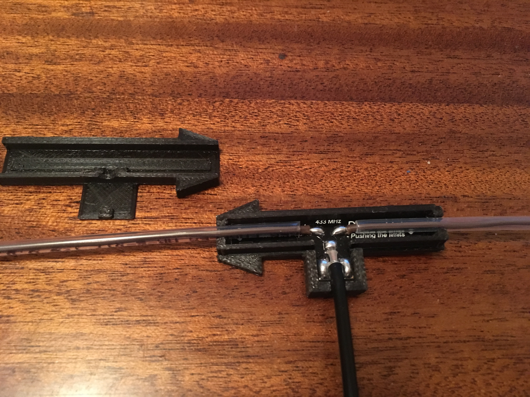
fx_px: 444
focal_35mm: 29
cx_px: 265
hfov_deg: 61.7
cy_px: 198
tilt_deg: -62.3
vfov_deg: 48.2
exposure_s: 1/17
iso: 500
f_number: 2.2
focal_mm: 4.15
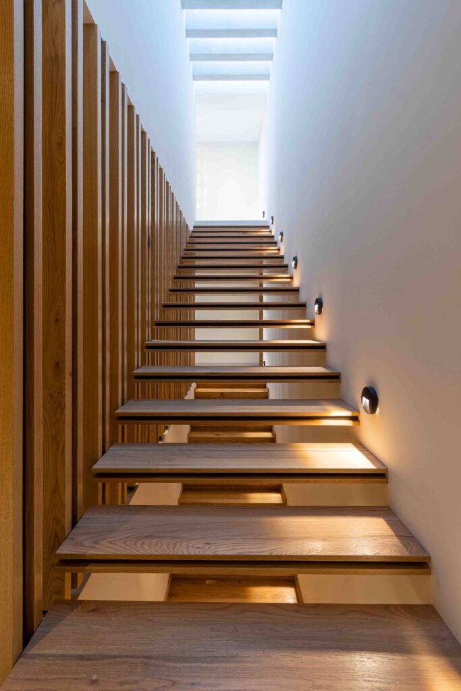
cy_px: 346
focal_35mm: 15
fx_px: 288
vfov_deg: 100.4
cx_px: 230
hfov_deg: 77.3
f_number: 4.5
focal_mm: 10
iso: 100
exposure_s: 1/5
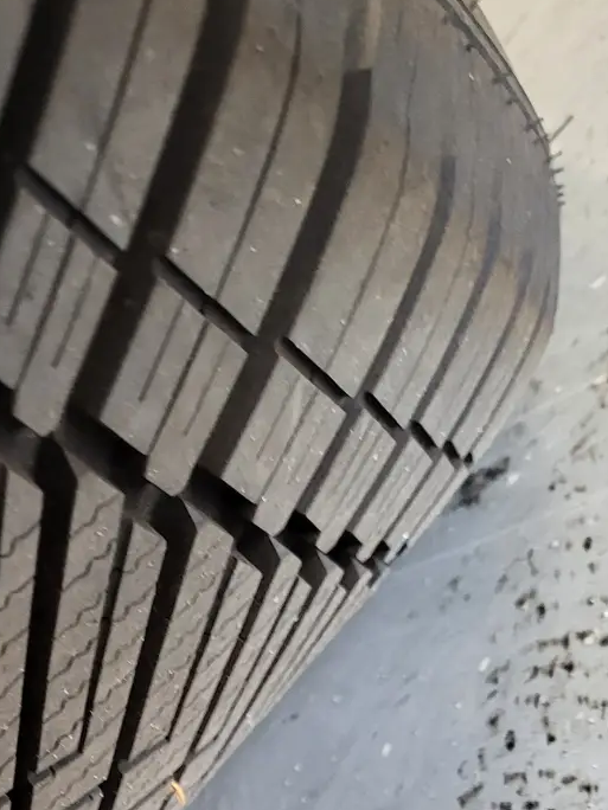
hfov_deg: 18.7
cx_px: -181
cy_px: 963
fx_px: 1710
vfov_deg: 24.3
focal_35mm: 73
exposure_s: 1/50
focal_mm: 5.4
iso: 250
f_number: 1.8
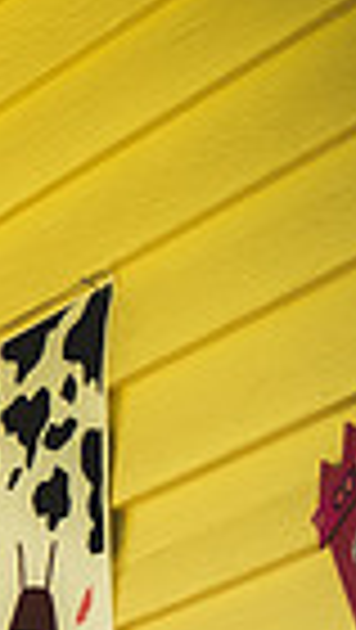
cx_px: -937
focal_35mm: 303
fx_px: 5073
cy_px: 673
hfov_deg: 3.8
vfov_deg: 7.1
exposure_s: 1/125
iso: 200
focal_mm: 70
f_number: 2.8
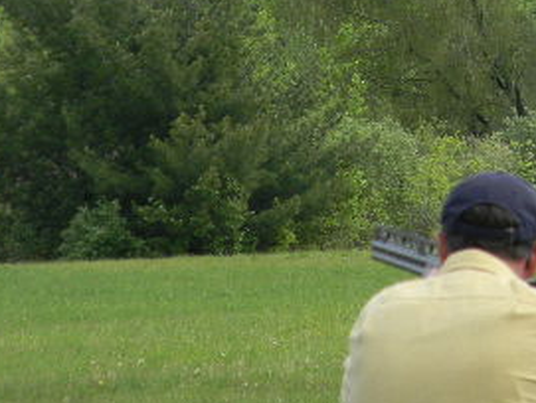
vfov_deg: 2.8
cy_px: 20
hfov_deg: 3.7
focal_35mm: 533
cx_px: 479
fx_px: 8264
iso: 80
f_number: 5.4
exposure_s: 1/296
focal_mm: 41
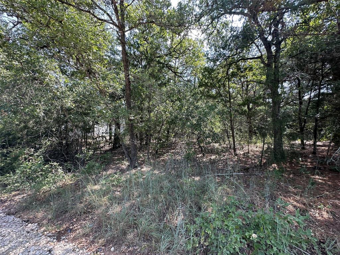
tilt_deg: +3.4
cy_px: 128
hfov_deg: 102.1
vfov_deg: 85.7
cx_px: 170
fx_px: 138
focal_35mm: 14
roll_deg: -0.7
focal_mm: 2.22
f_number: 2.2
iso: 40
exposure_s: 1/156
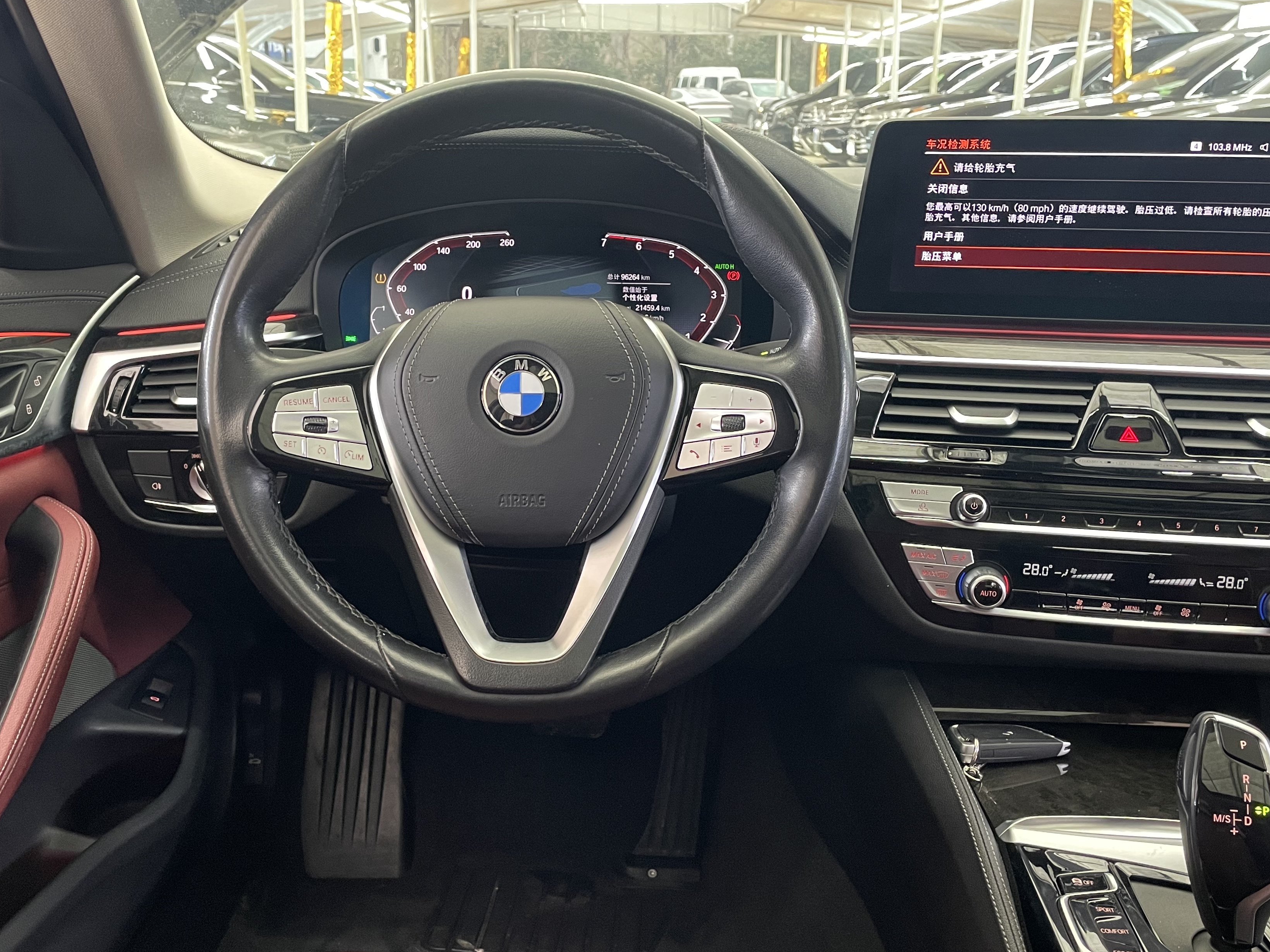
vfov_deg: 44.1
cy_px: 515
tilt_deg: -18.8
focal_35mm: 32
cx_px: 570
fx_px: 1174
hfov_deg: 56.7
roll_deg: -0.2
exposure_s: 1/33
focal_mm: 4.2
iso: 400
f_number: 1.6
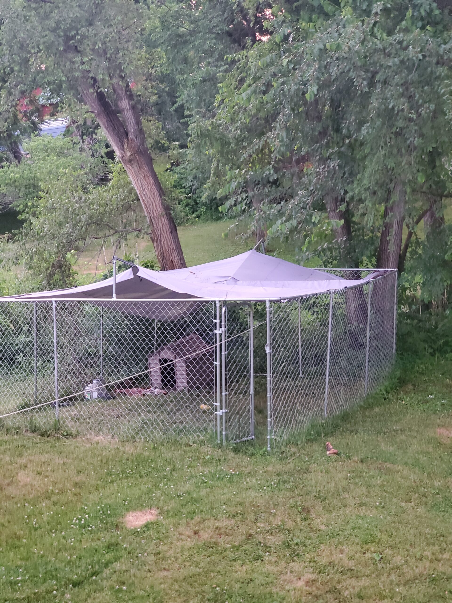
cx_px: 226
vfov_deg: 36.8
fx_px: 905
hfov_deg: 28.0
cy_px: 302
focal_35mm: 52
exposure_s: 1/15
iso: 400
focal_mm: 6
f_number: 2.09
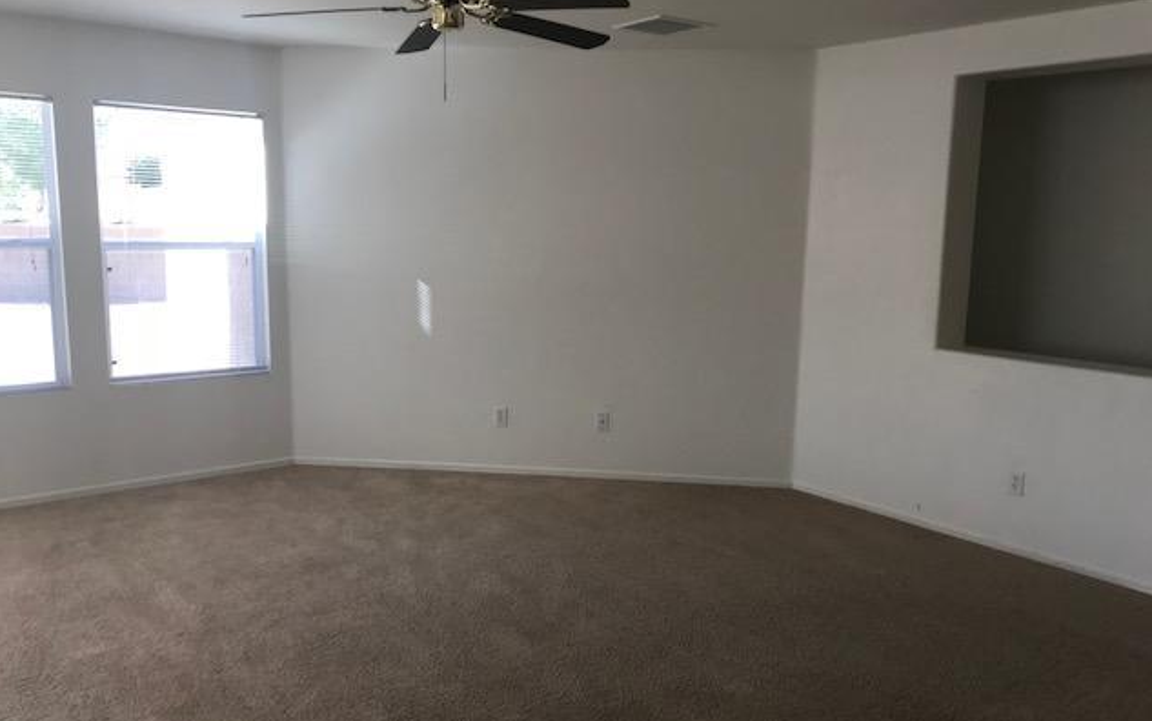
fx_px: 942
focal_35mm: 30
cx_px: 575
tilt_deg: -9.2
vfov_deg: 41.9
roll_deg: -1.7
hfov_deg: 62.9
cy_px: 370
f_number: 1.8
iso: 40
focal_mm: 3.99
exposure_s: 1/120
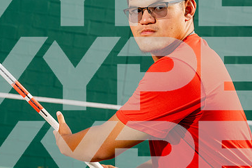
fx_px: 560
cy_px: 74
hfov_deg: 25.3
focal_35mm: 80
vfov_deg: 17.1
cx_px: 104
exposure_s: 1/640
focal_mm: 50
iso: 100
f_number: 5.6
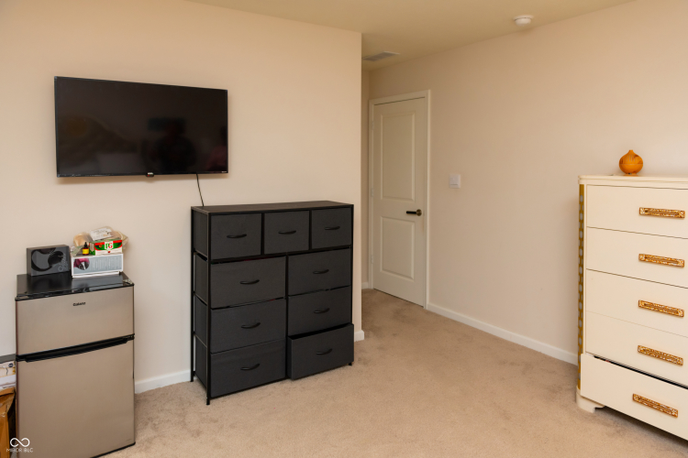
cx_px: 344
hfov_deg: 73.7
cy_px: 229
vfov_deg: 53.1
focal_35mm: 24
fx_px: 459
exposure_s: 1/125
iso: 500
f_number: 5
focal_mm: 24
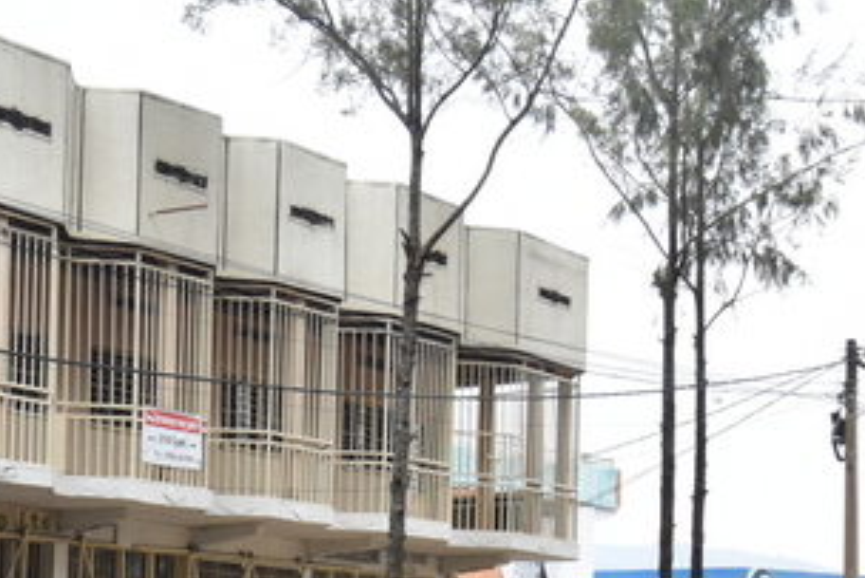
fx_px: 2043
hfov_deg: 21.6
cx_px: -253
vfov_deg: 15.6
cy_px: 655
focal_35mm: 85
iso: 800
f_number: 8
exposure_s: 1/750
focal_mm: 20
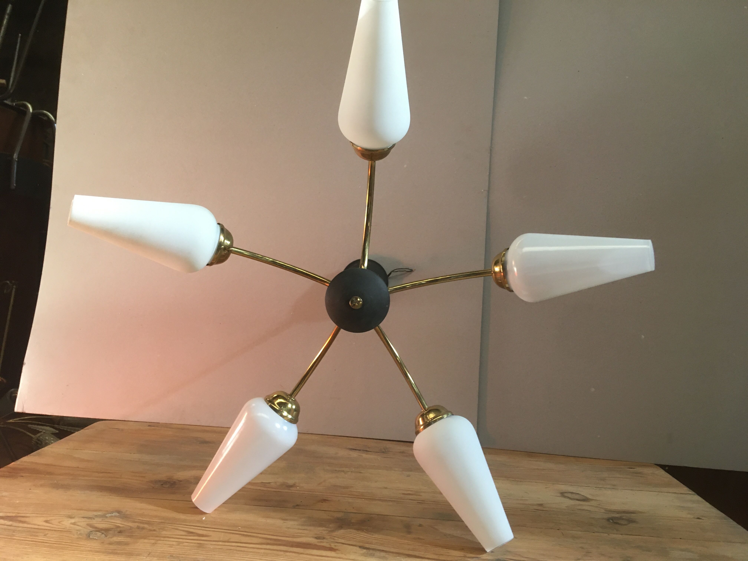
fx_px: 627
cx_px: 374
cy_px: 280
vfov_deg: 48.2
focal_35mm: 29
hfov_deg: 61.7
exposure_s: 1/33
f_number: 2.2
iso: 125
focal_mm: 4.15
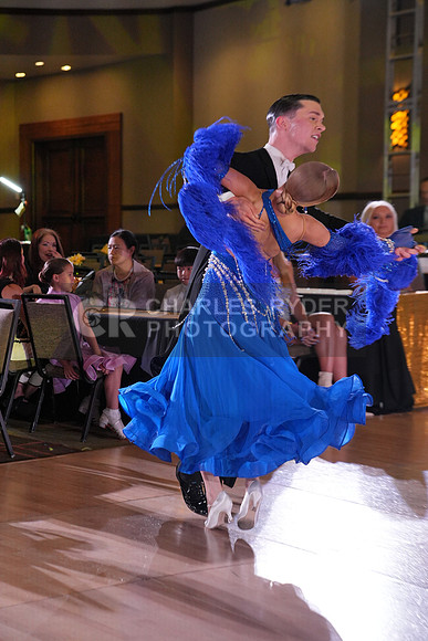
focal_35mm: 70
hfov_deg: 19.5
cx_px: 214
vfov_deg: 28.8
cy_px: 320
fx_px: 1247
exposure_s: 1/500
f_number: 4
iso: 2500
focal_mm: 70
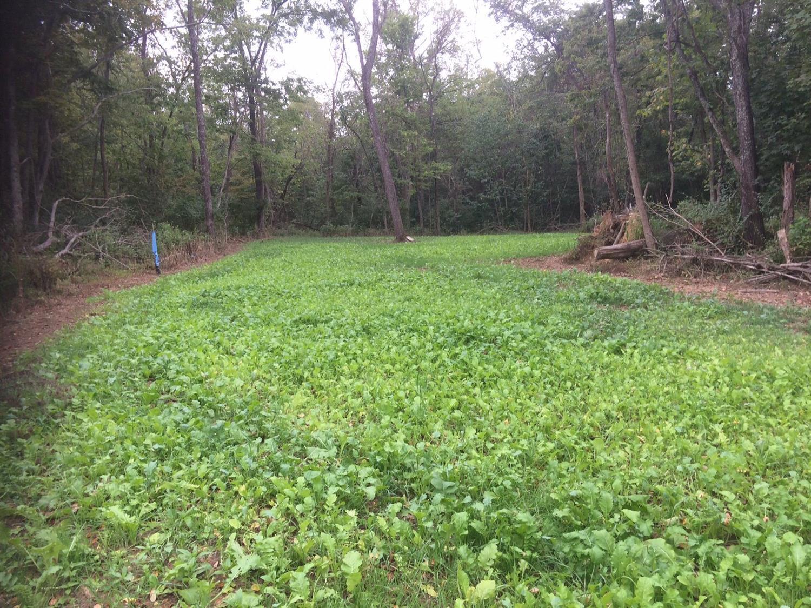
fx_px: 679
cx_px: 406
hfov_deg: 61.7
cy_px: 304
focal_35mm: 29
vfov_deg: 48.2
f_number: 2.2
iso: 50
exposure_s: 1/120
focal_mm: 4.15
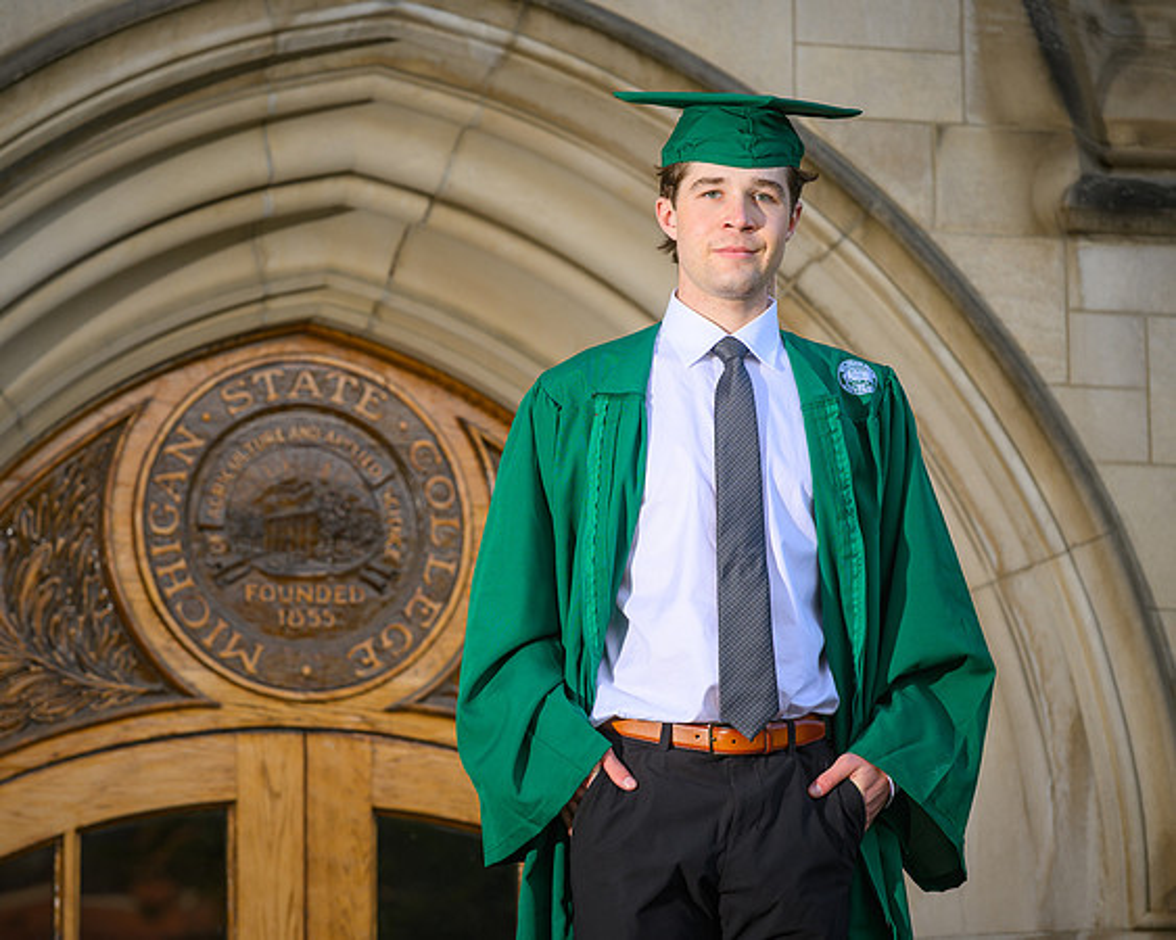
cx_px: 479
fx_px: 4958
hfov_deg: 13.5
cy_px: 479
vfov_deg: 10.8
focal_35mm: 143
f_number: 4
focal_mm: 120
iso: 64
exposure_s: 1/200
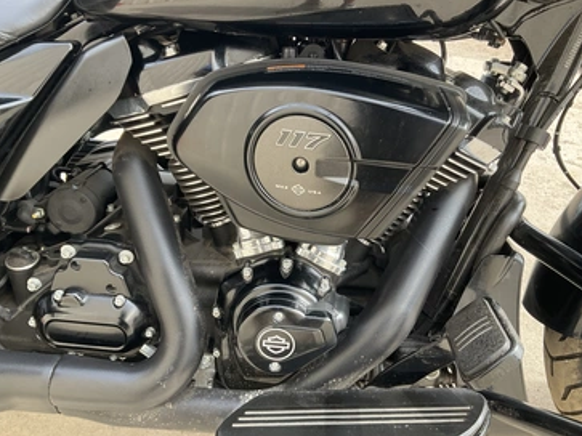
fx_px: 538
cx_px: 295
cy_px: 224
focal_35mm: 32
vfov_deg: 44.1
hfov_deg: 56.8
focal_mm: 3
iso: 25
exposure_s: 1/172
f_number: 1.8
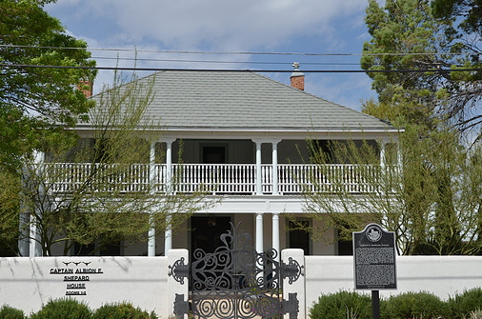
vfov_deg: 24.5
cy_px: 173
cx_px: 231
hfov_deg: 36.3
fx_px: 735
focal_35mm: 55
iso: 180
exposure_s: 1/250
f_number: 8
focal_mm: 32
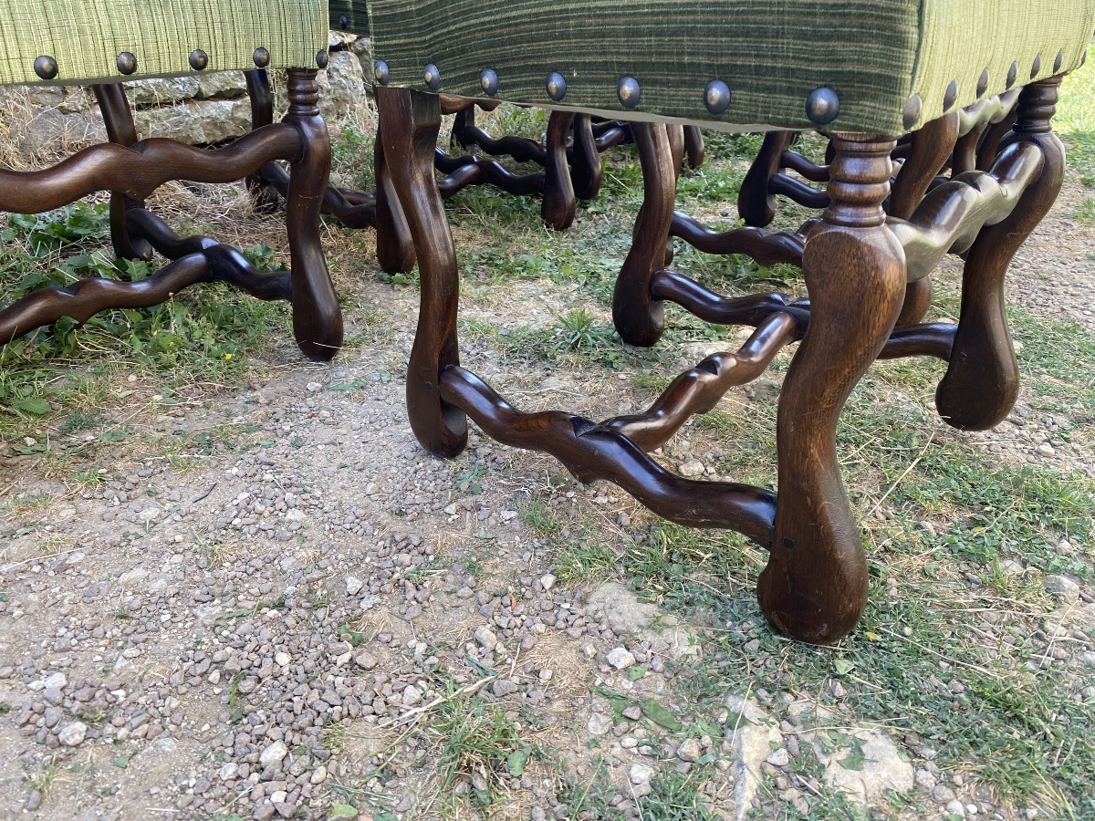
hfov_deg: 67.3
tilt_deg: -24.2
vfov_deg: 53.1
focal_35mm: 26
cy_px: 410
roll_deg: -1.6
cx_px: 548
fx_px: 822
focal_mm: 4.25
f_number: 1.8
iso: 32
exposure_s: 1/161
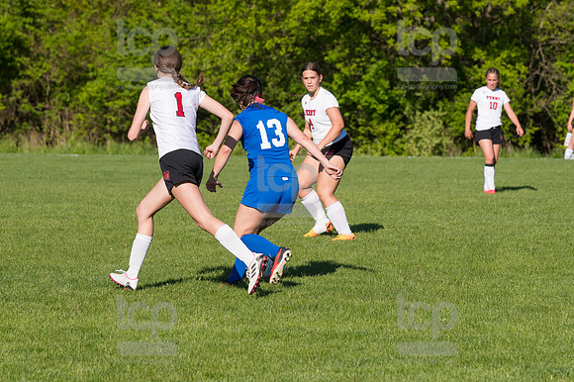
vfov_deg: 6.3
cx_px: 287
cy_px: 191
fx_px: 3458
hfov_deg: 9.5
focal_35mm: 217
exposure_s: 1/1600
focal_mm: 145
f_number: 5.6
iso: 250
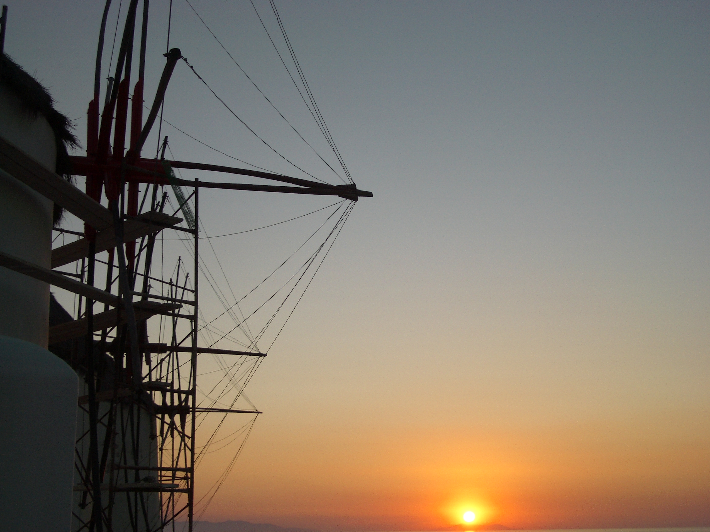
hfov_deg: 38.2
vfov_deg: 29.1
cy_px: 267
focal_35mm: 50
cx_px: 354
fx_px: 1025
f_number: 3.1
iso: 50
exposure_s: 1/400
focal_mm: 8.2
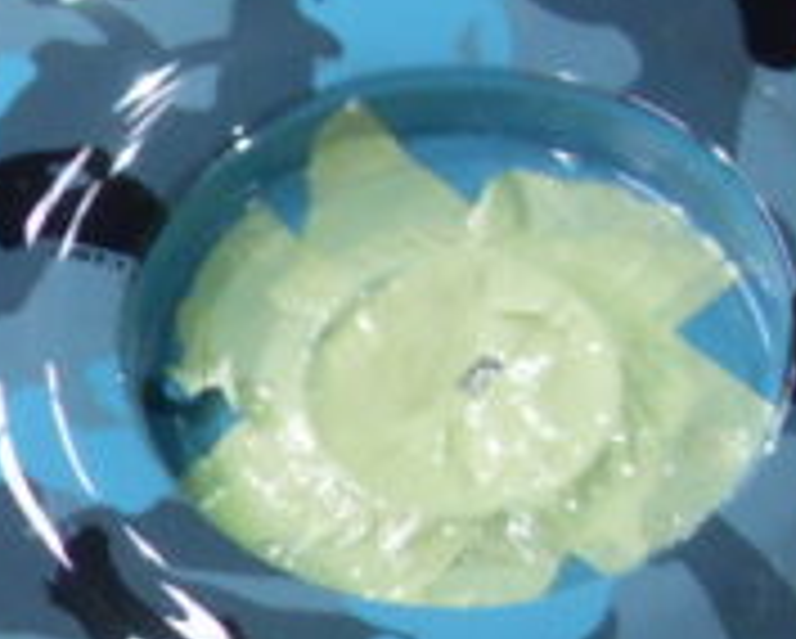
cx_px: 432
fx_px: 3632
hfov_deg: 12.5
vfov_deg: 9.8
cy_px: 891
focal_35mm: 154
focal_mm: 6.3
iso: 200
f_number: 2.8
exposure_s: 1/30
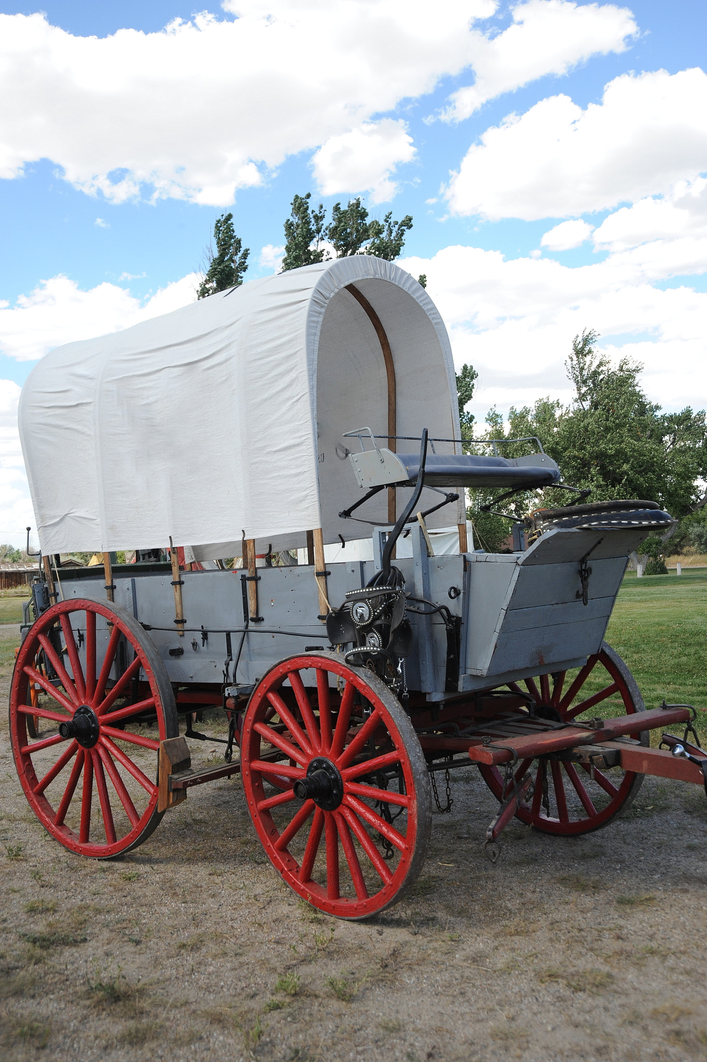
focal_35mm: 35
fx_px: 1032
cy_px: 531
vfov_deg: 54.5
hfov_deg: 37.8
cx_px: 354
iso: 320
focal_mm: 35
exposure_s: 1/320
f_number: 9
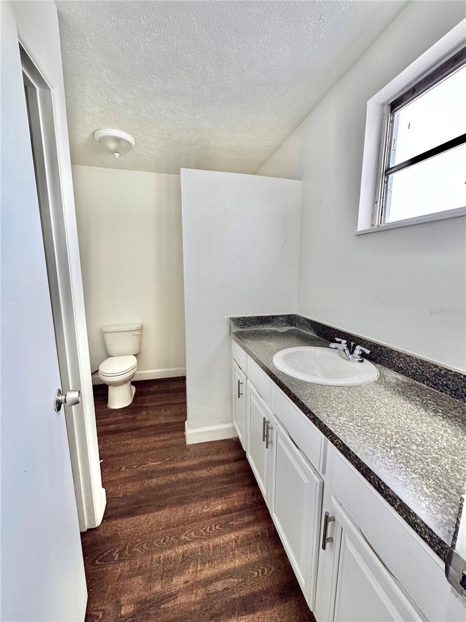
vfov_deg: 102.1
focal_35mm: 14
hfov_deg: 85.7
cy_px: 311
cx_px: 233
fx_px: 251
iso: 200
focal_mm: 2.22
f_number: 2.2
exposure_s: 1/99
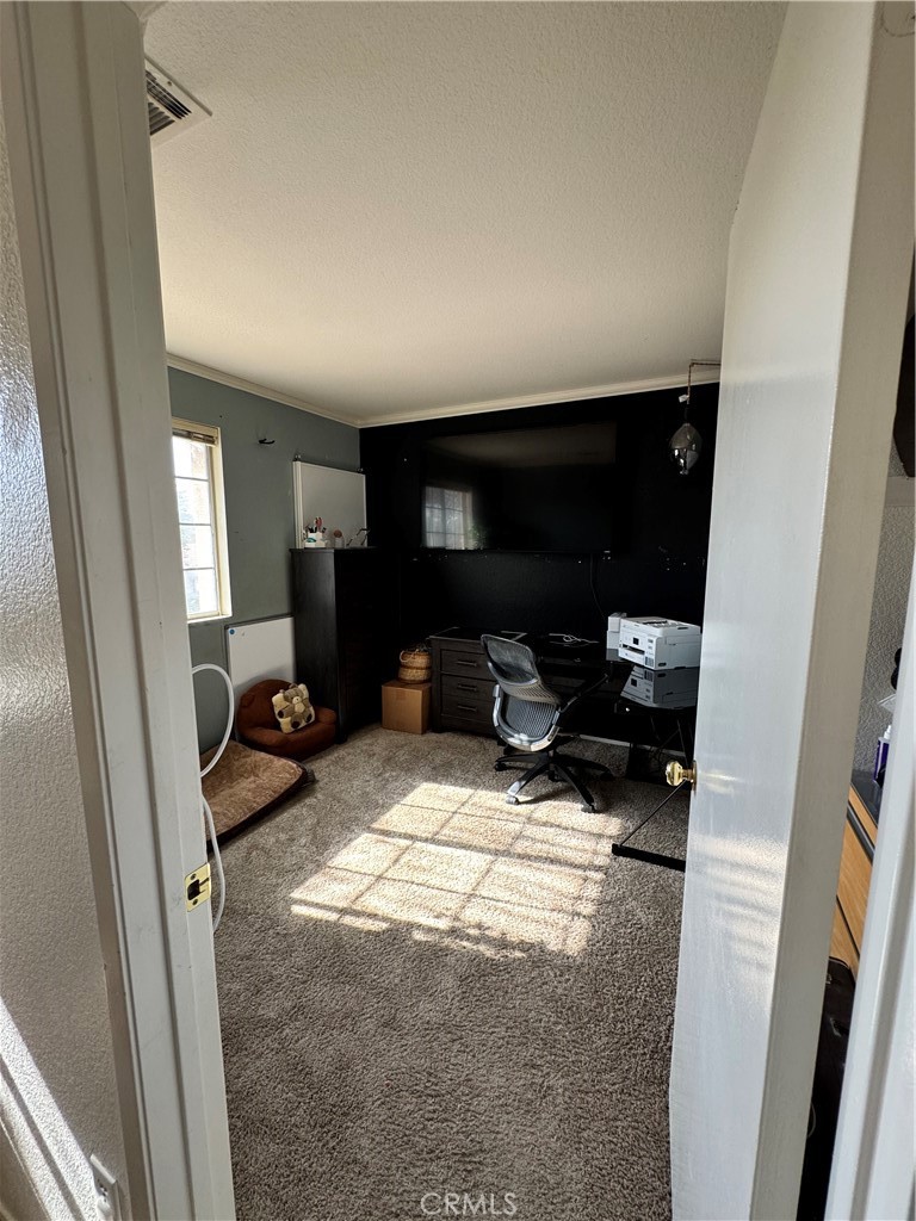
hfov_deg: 85.7
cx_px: 458
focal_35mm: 14
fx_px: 494
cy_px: 610
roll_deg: +0.1
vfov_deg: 102.1
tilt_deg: -7.7
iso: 160
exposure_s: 1/99
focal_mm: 2.22
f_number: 2.2
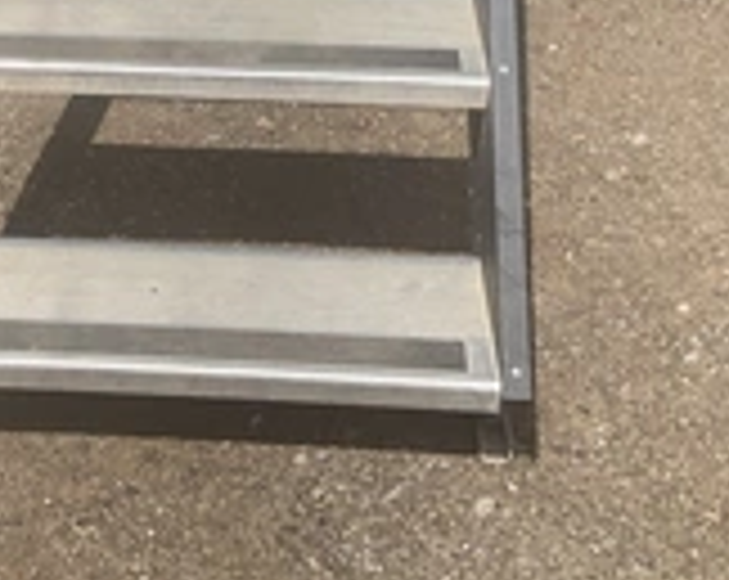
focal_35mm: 70
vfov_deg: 20.8
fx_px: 1508
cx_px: 171
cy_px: -40
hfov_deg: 26.8
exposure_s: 1/1626
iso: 25
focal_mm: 3
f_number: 1.8
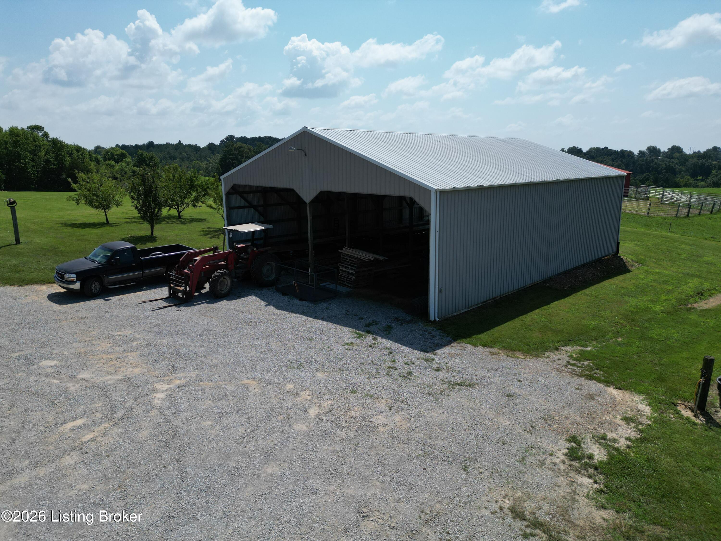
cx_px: 360
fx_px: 500
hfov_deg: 71.6
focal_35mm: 24
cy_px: 270
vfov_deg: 56.8
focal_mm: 6.72
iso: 120
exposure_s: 1/5000
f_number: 1.7
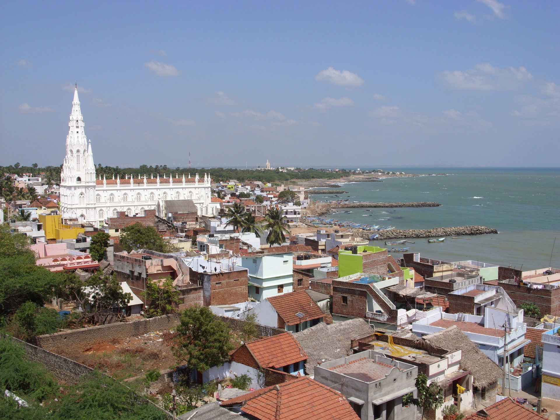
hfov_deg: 49.0
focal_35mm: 38
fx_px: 615
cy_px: 210
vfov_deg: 37.7
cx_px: 280
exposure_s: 1/676
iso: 50
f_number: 4.9
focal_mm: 6.3
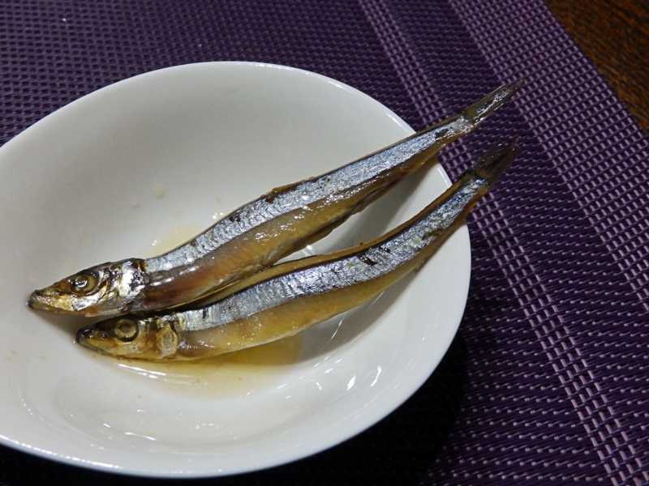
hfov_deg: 56.8
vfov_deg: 44.2
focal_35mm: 32
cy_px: 243
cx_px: 324
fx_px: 600
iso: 500
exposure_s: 1/30
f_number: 3.7
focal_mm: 5.7
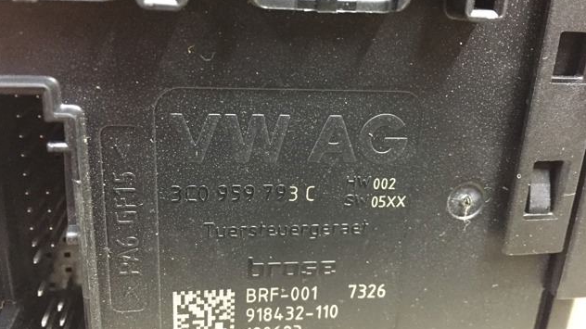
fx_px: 497
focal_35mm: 32
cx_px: 291
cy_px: 157
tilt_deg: -21.8
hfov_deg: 61.0
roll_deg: -2.4
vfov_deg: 36.6
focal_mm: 4.15
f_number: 2.2
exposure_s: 1/17
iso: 320
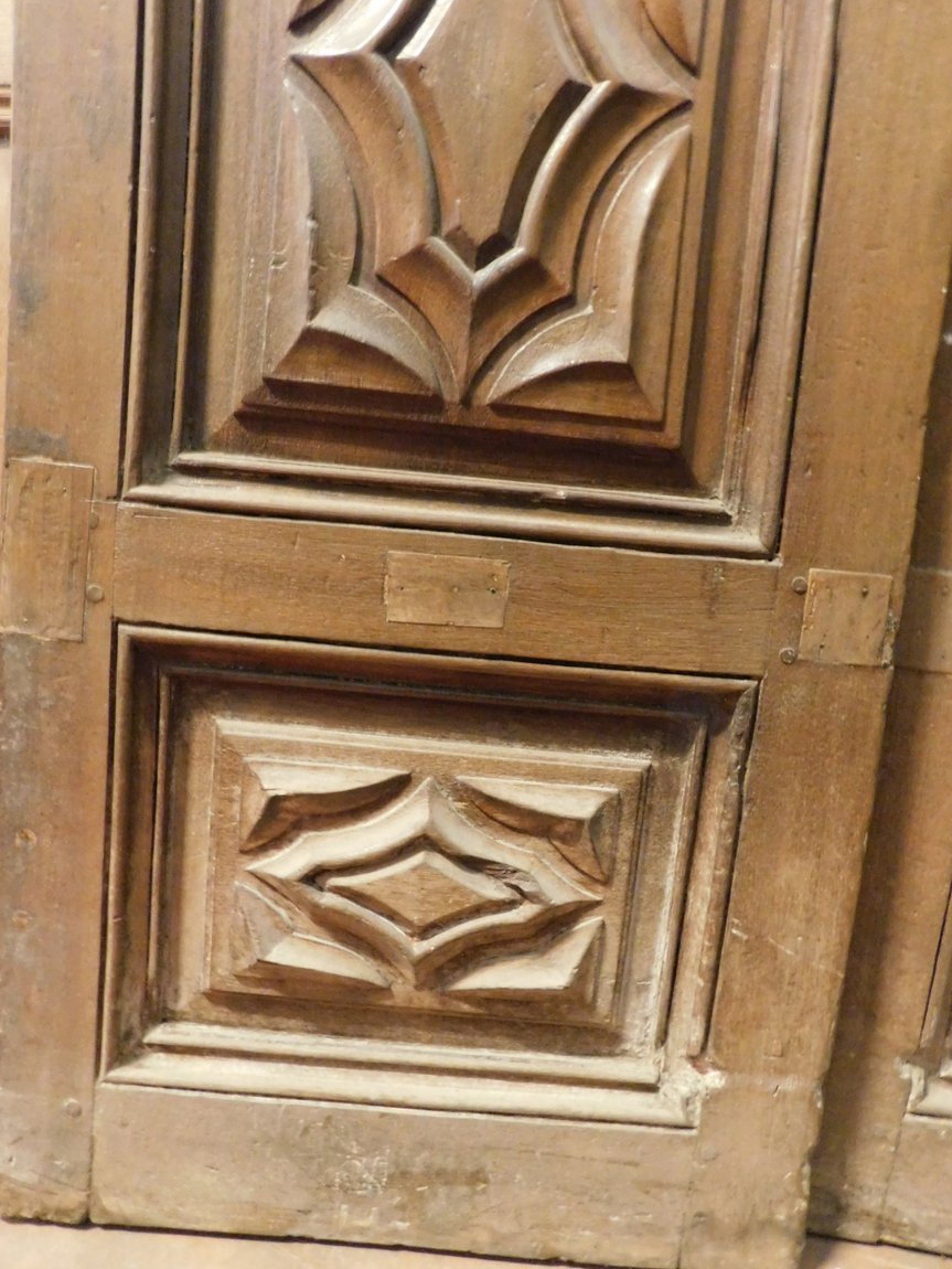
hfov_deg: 56.8
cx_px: 470
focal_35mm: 24
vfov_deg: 71.6
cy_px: 660
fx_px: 880
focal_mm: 4
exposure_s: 1/2.5
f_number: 3
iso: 800
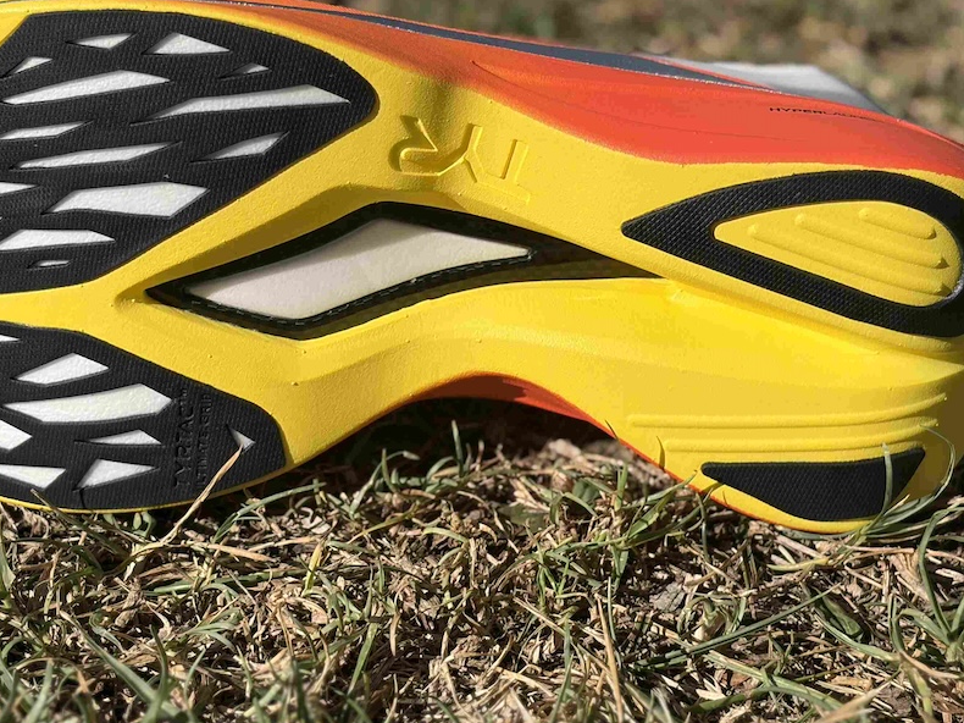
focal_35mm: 79
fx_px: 2199
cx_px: 390
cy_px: 351
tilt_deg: -32.6
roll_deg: +0.2
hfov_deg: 24.7
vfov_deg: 18.7
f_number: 1.6
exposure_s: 1/4630
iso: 32
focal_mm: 5.96
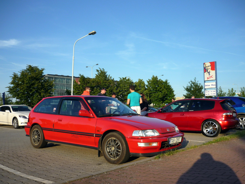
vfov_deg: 42.9
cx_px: 122
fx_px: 234
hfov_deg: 55.4
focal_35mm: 33
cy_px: 92
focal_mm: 5.5
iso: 100
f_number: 8
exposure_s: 1/125
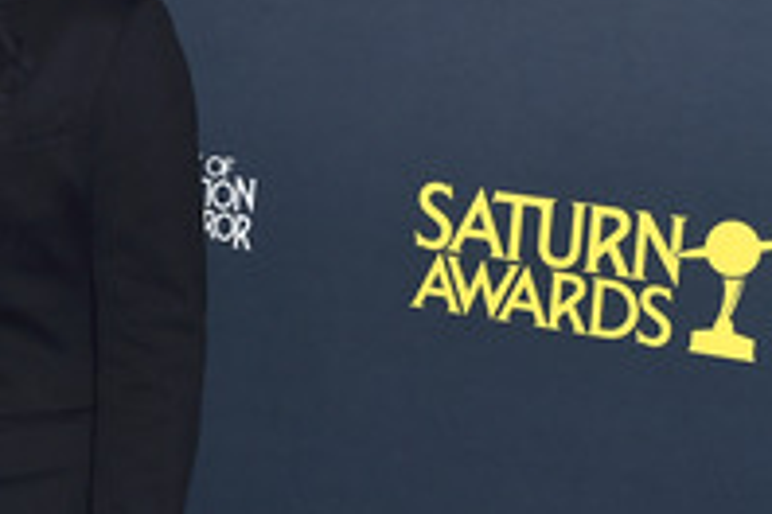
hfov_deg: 18.4
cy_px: 179
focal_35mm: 109
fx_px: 2337
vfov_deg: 12.6
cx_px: 62
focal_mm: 48
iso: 250
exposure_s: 1/250
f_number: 6.3
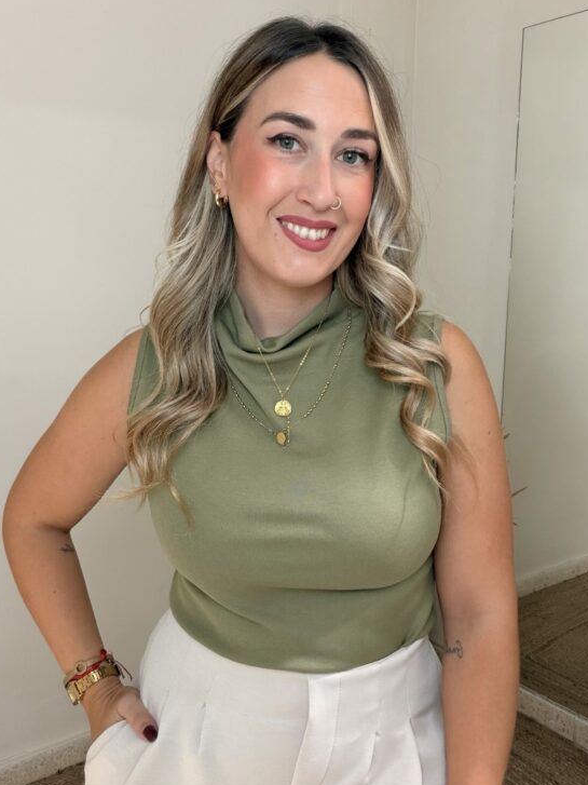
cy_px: 384
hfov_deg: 42.9
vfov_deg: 55.4
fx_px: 748
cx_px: 295
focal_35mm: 33
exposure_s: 1/74
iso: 80
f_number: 1.9
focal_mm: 2.71
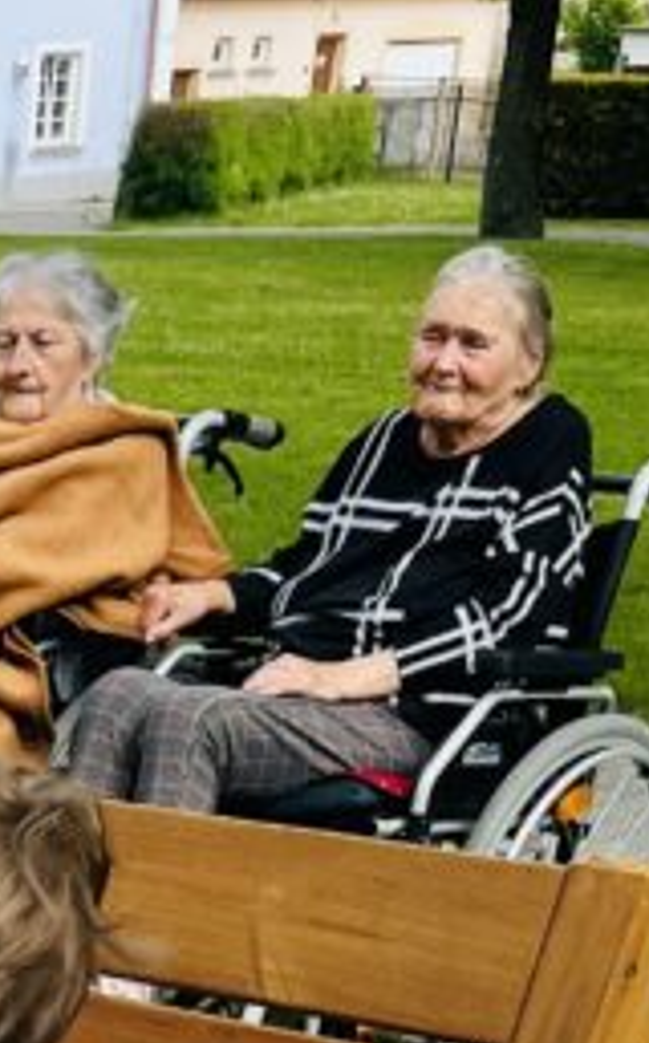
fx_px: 3122
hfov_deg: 10.7
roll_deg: +0.0
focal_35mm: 110
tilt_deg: -30.7
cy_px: 1652
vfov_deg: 16.8
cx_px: -730
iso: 50
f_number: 1.6
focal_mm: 5.1
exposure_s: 1/2062
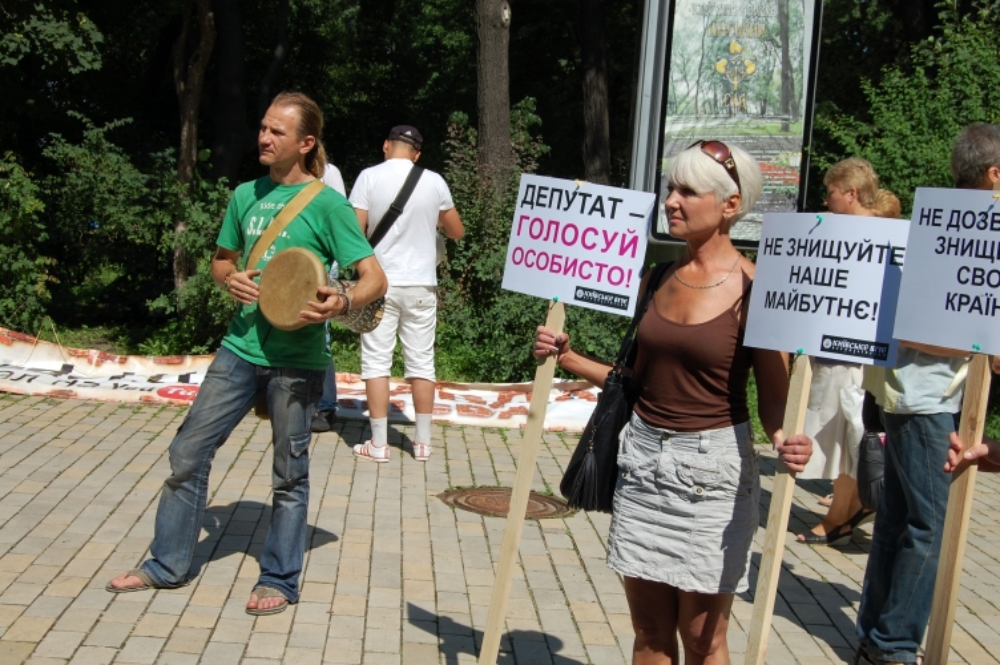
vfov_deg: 26.4
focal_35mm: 51
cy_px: 332
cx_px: 500
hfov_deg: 38.9
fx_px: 1415
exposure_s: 1/400
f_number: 10
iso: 200
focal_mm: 34
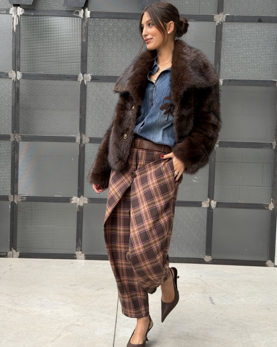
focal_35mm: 53
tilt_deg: -5.0
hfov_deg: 28.6
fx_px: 543
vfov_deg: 35.4
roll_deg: -2.0
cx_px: 136
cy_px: 168
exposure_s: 1/60
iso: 160
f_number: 1.78
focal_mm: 6.76
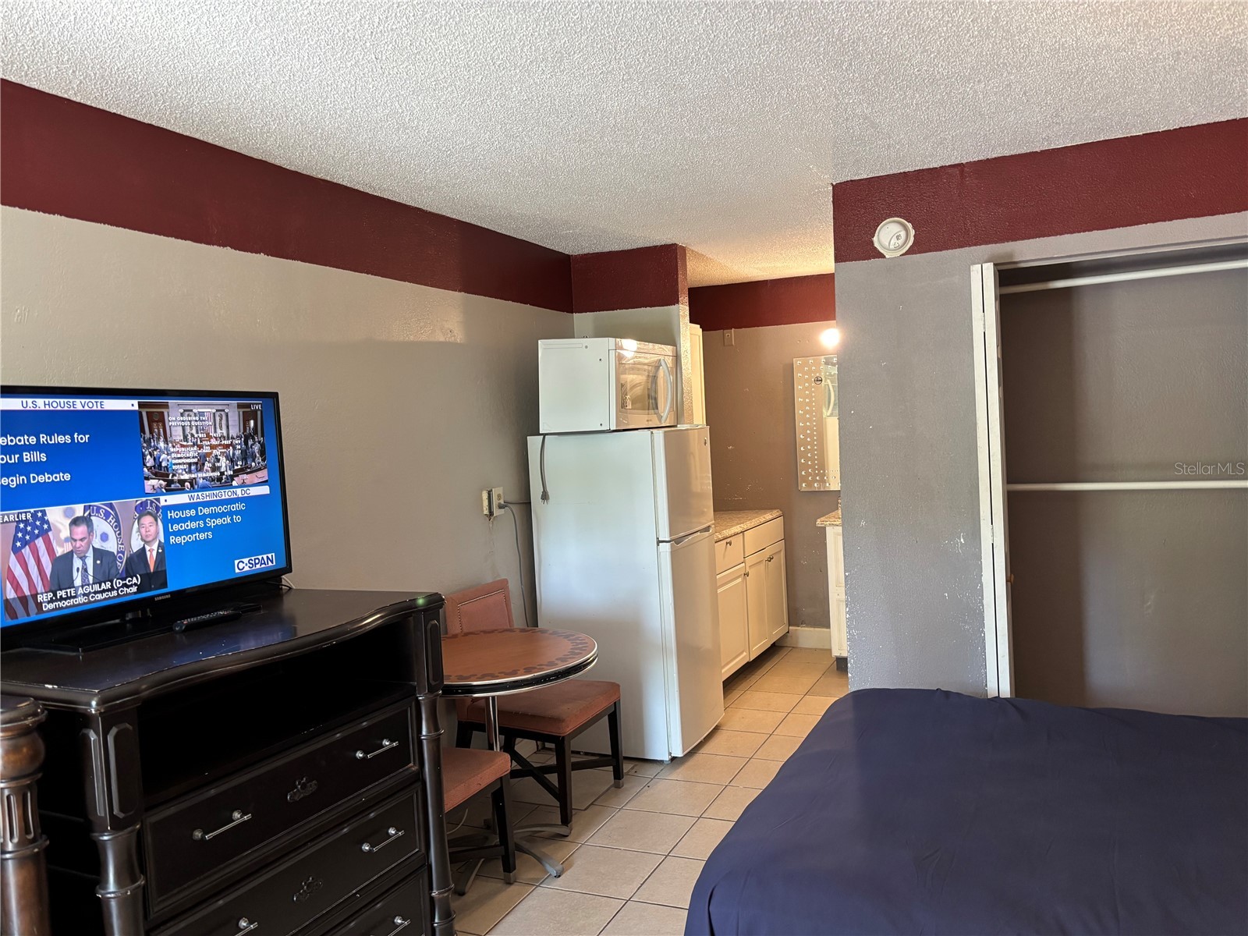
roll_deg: +4.0
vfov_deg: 53.1
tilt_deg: -3.2
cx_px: 624
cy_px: 468
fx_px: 937
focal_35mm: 26
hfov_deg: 67.3
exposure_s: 1/60
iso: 320
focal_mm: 5.96
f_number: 1.6
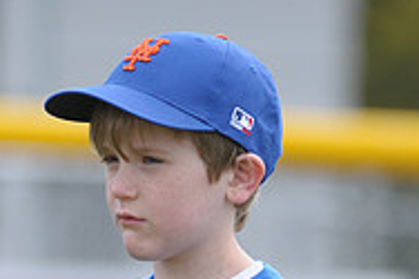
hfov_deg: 1.7
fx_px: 13954
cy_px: 396
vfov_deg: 1.1
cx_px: 232
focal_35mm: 1200
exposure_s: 1/1250
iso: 400
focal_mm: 260
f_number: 4
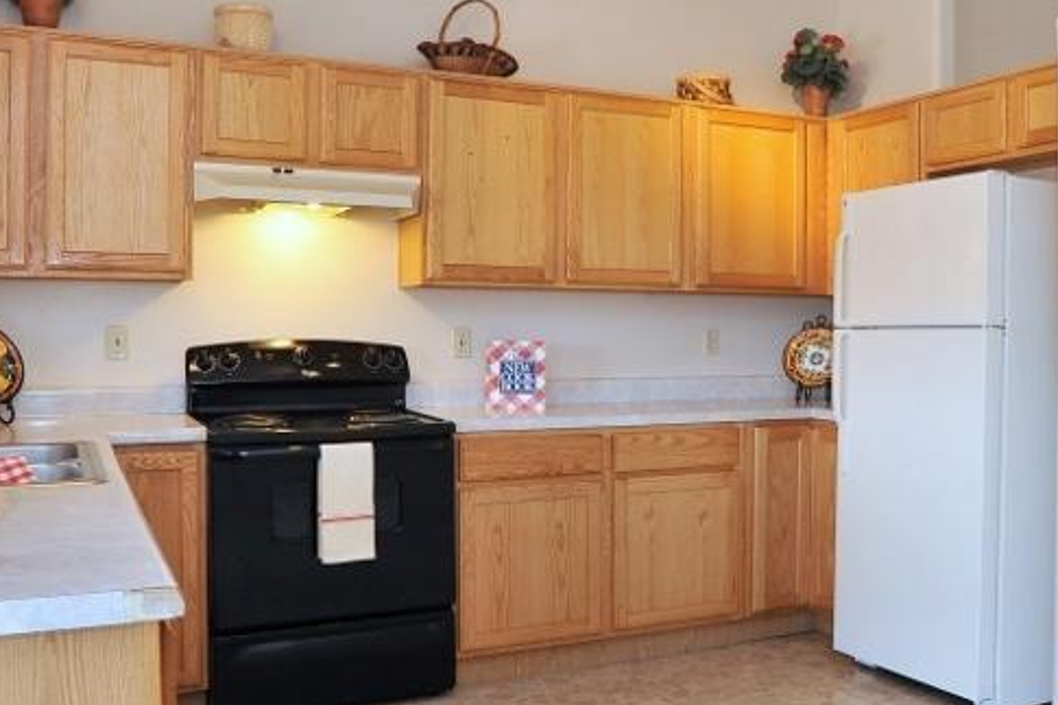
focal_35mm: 38
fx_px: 1116
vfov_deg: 35.0
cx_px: 685
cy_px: 339
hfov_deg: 50.0
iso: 1000
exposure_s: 1/30
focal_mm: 18
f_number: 8
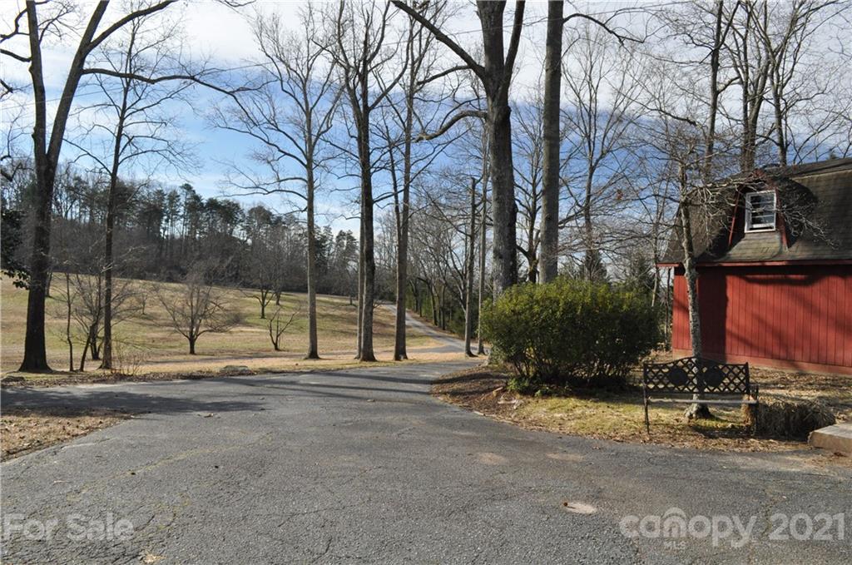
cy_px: 282
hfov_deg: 67.5
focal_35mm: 27
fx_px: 638
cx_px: 426
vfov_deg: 47.8
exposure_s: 1/400
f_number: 10
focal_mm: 18
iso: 1250
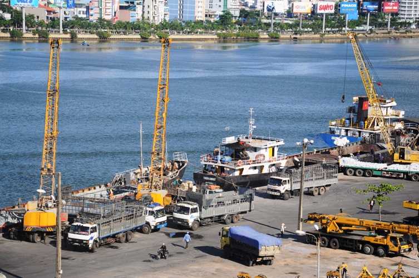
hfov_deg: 18.2
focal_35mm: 112
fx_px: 1308
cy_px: 139
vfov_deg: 12.1
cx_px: 210
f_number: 8
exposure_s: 1/1000
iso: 320
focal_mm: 75
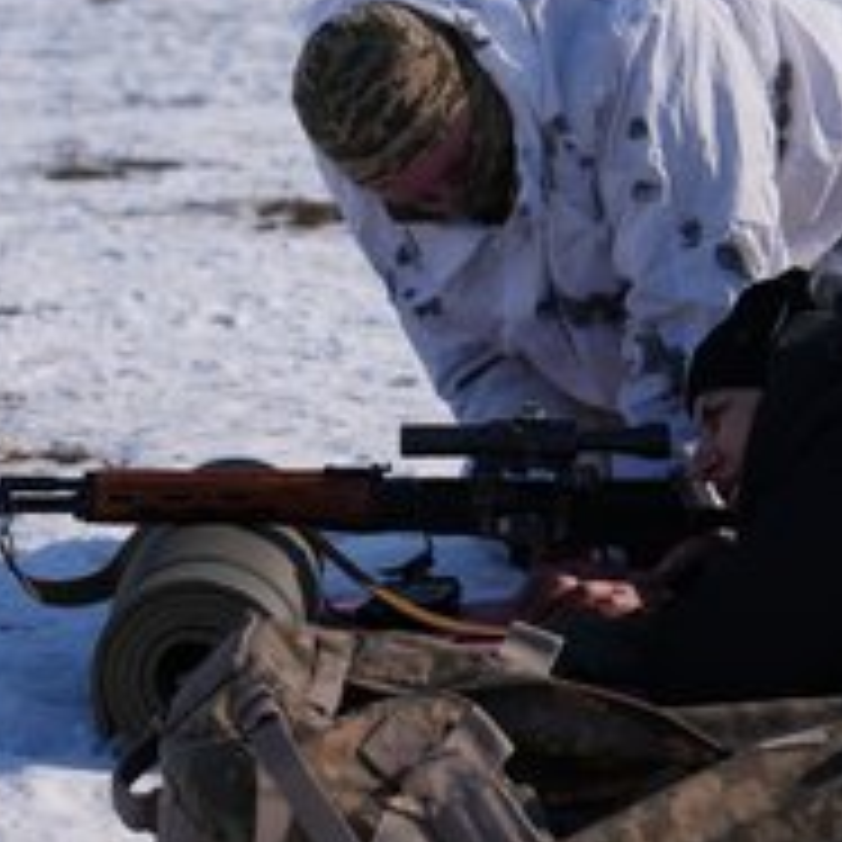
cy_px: 313
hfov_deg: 13.7
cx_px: 468
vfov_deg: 13.7
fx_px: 3495
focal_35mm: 127
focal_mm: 70
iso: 100
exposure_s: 1/1250
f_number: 5.6
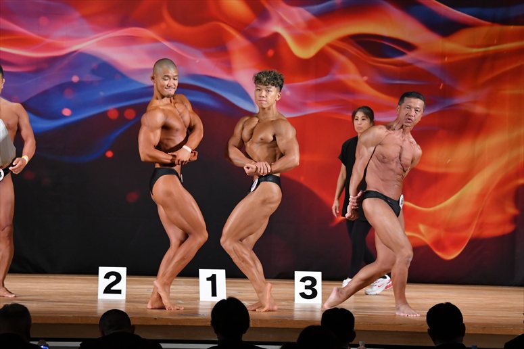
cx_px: 262
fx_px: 2662
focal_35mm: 183
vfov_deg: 7.5
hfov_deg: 11.2
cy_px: 174
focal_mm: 122
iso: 3200
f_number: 5.6
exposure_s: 1/400
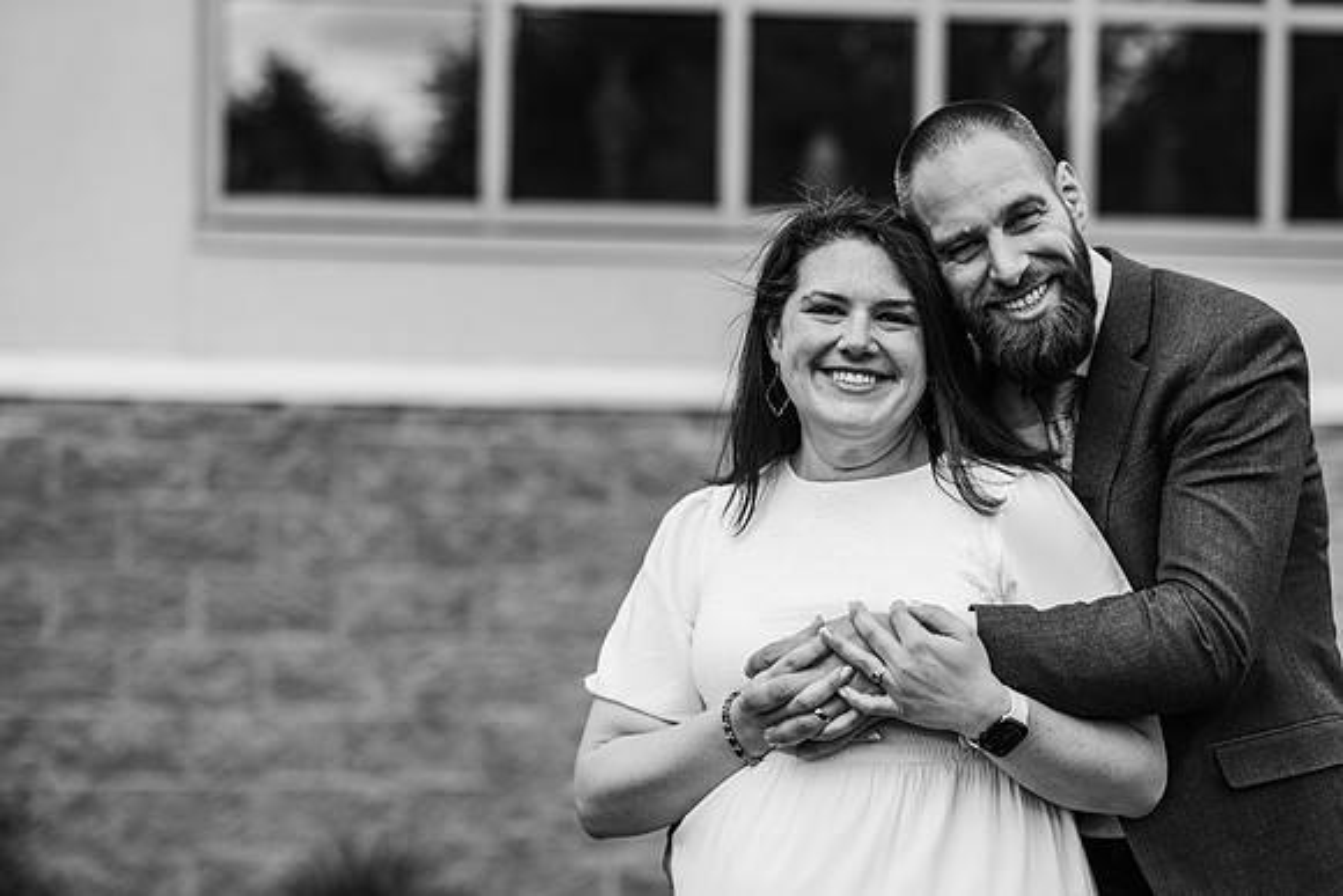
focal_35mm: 85
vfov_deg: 16.1
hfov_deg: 23.9
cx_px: 672
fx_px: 3172
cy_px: 448
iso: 250
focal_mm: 85
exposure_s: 1/2000
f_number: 2.5
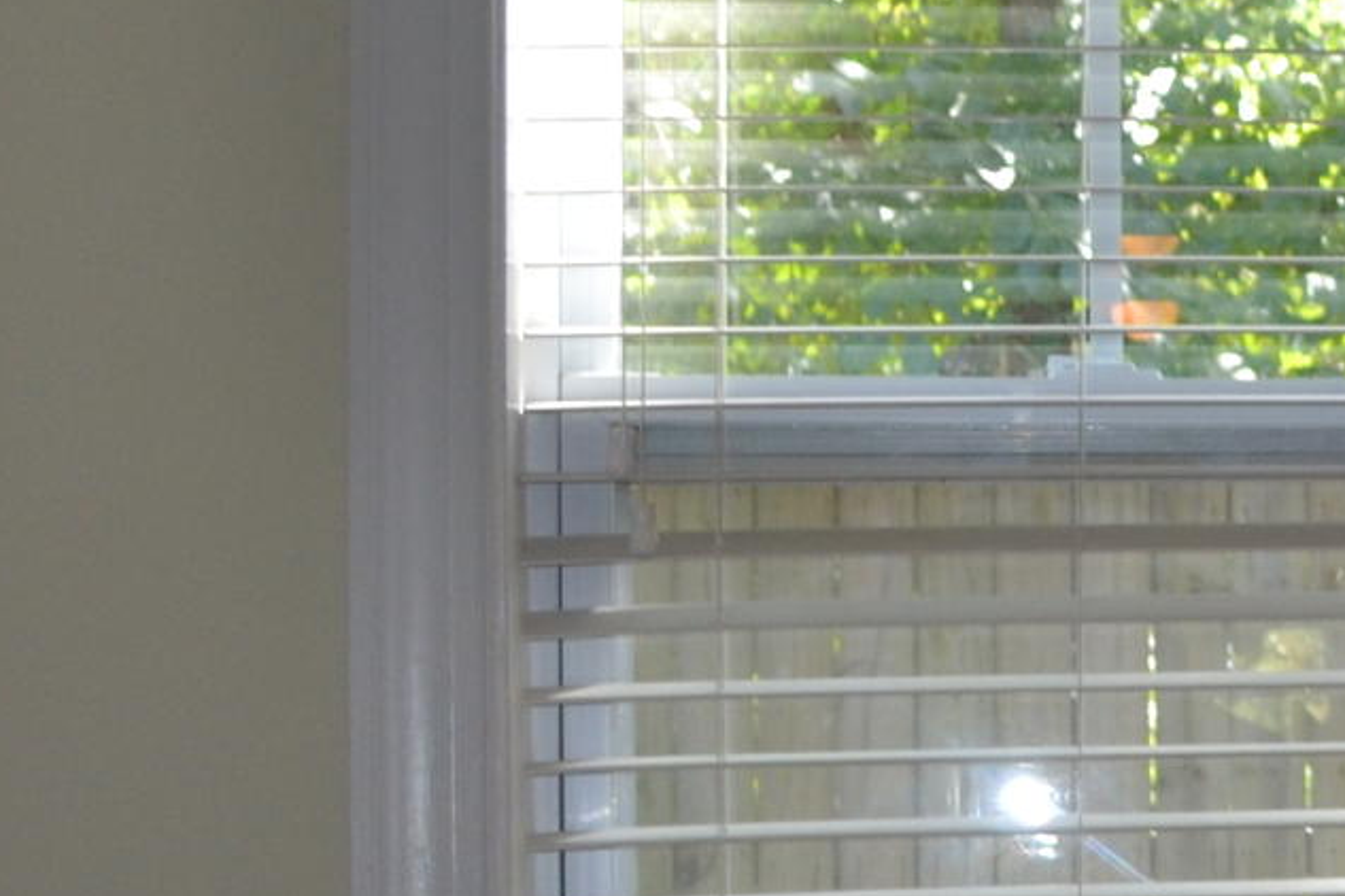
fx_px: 4782
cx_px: 2620
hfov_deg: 13.8
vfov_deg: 10.7
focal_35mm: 128
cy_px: 584
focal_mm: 18
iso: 400
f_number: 4
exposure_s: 1/80
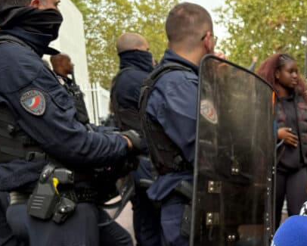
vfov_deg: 30.9
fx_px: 436
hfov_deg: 36.5
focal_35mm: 48
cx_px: 273
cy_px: 187
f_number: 1.6
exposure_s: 1/122
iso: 40
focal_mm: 6
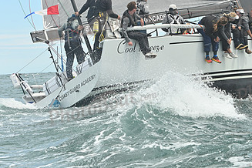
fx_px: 868
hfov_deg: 16.4
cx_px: 197
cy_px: 55
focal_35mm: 124
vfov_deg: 11.0
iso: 250
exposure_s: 1/1250
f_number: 6.3
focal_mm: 70
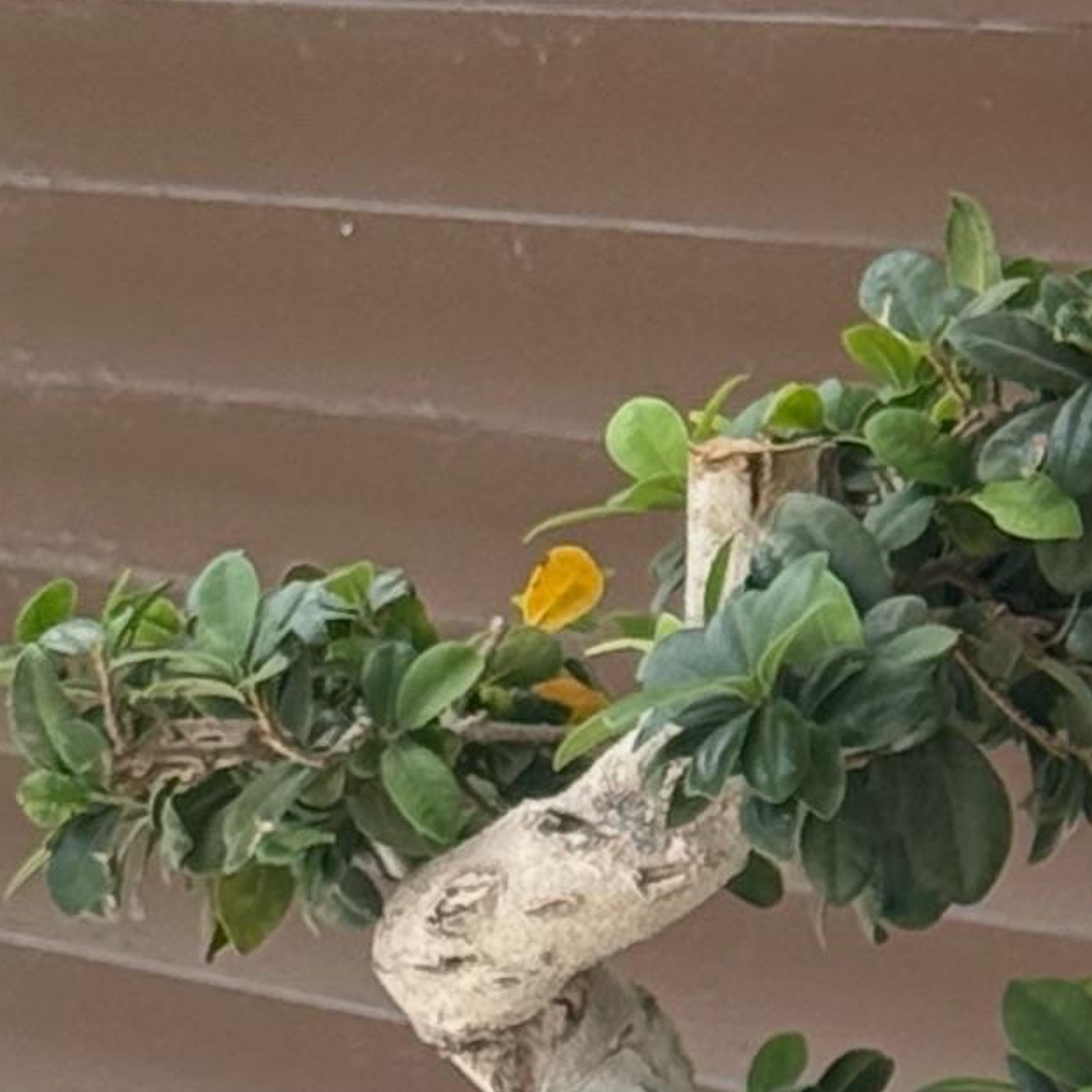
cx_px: 2361
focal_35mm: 275
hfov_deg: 6.2
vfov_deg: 6.4
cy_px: 746
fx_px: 9815
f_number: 1.78
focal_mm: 6.76
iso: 80
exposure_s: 1/1100
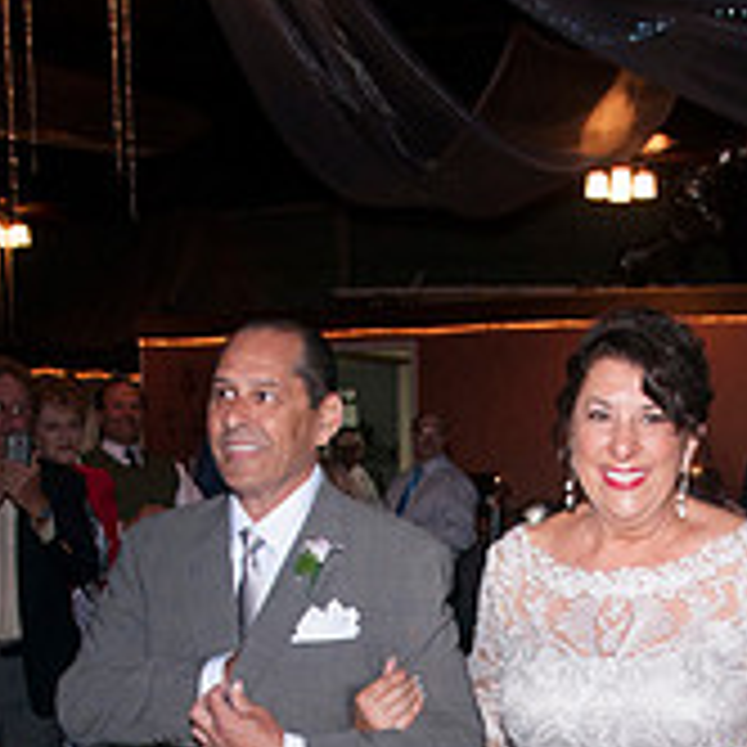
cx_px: 488
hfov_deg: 27.6
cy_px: 846
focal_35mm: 62
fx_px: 1514
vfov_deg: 25.5
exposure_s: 1/60
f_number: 5.6
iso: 400
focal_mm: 18
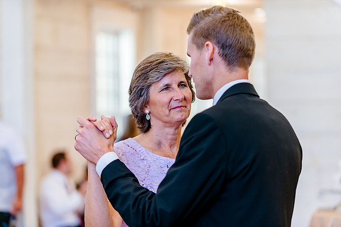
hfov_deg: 17.1
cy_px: 114
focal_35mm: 120
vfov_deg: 11.4
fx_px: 1136
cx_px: 170
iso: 2000
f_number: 2.8
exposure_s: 1/500
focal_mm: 120
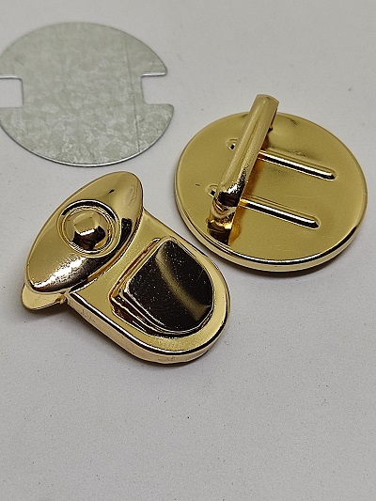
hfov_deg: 22.6
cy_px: 250
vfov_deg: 29.8
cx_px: 188
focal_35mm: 65
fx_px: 941
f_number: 1.79
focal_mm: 4.71
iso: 87
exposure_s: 1/100
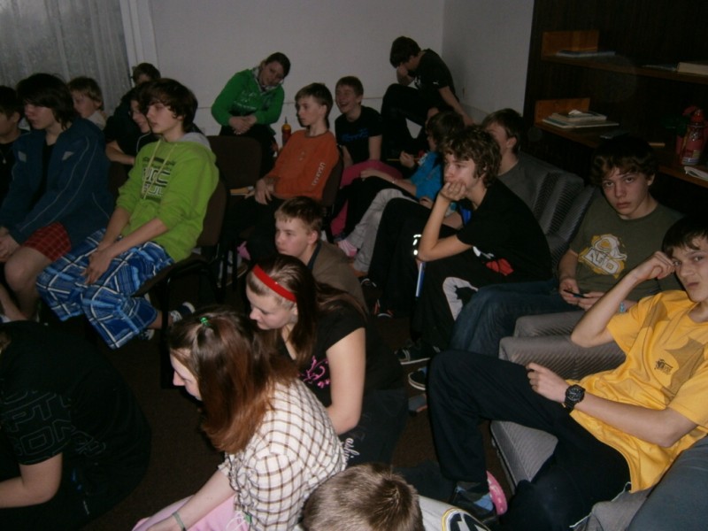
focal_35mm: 26
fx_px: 532
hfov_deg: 67.3
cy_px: 266
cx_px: 354
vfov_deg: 53.1
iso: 125
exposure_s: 1/30
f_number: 2.8
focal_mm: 4.7
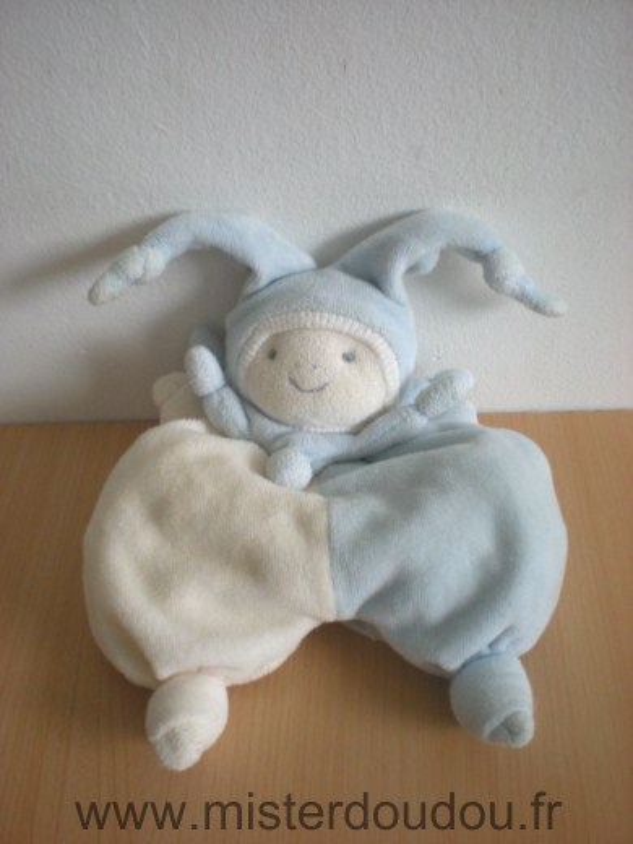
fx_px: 927
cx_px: 316
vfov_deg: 49.0
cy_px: 422
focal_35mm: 38
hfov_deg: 37.7
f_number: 3.1
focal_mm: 6.3
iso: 200
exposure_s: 1/35.1
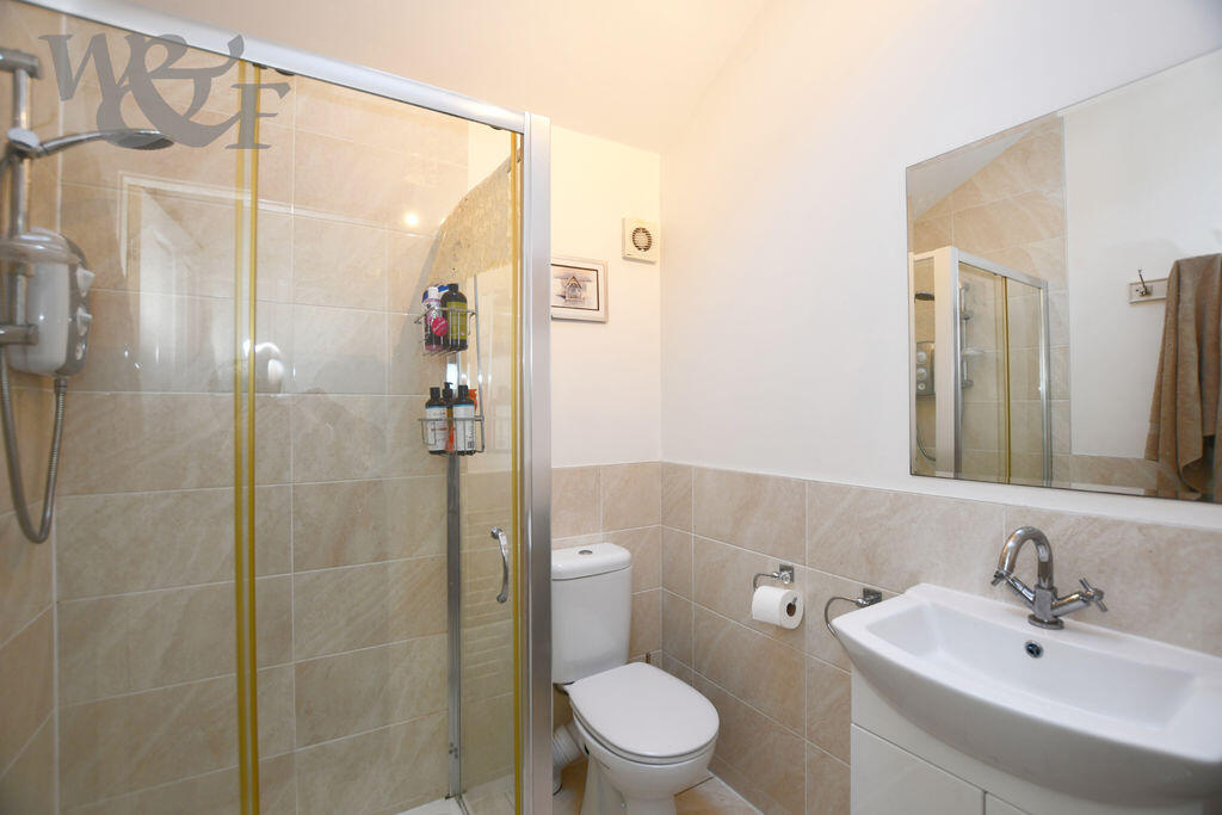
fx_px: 509
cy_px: 408
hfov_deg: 100.4
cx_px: 611
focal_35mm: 15
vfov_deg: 77.3
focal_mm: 10
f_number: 4
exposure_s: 1/60
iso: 220
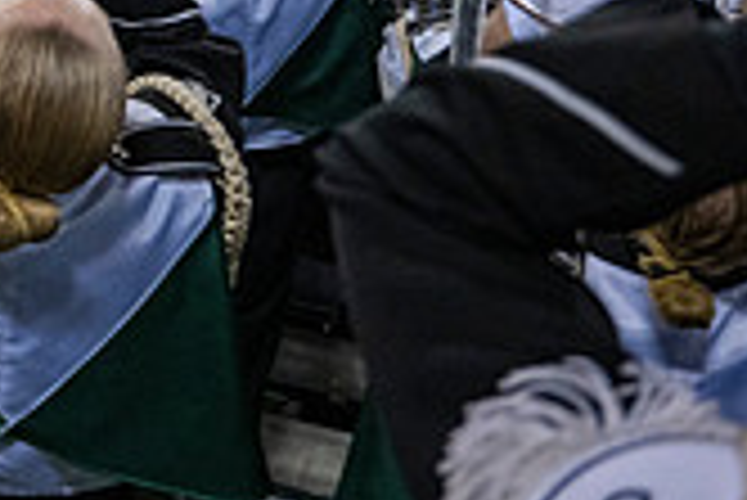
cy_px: -340
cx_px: -531
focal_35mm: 84
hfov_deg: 19.3
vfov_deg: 14.7
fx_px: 1744
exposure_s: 1/500
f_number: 3.2
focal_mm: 24
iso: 2000
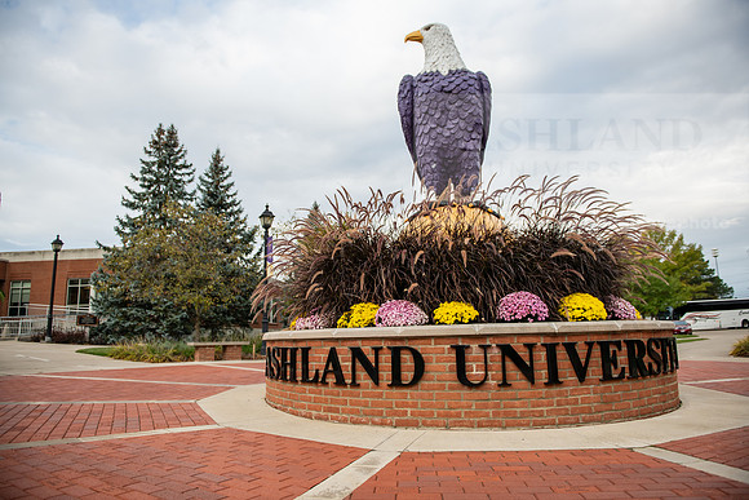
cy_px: 250
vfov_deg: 53.2
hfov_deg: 73.7
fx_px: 499
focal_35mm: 24
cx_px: 374
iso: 125
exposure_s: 1/400
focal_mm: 24
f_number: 3.2
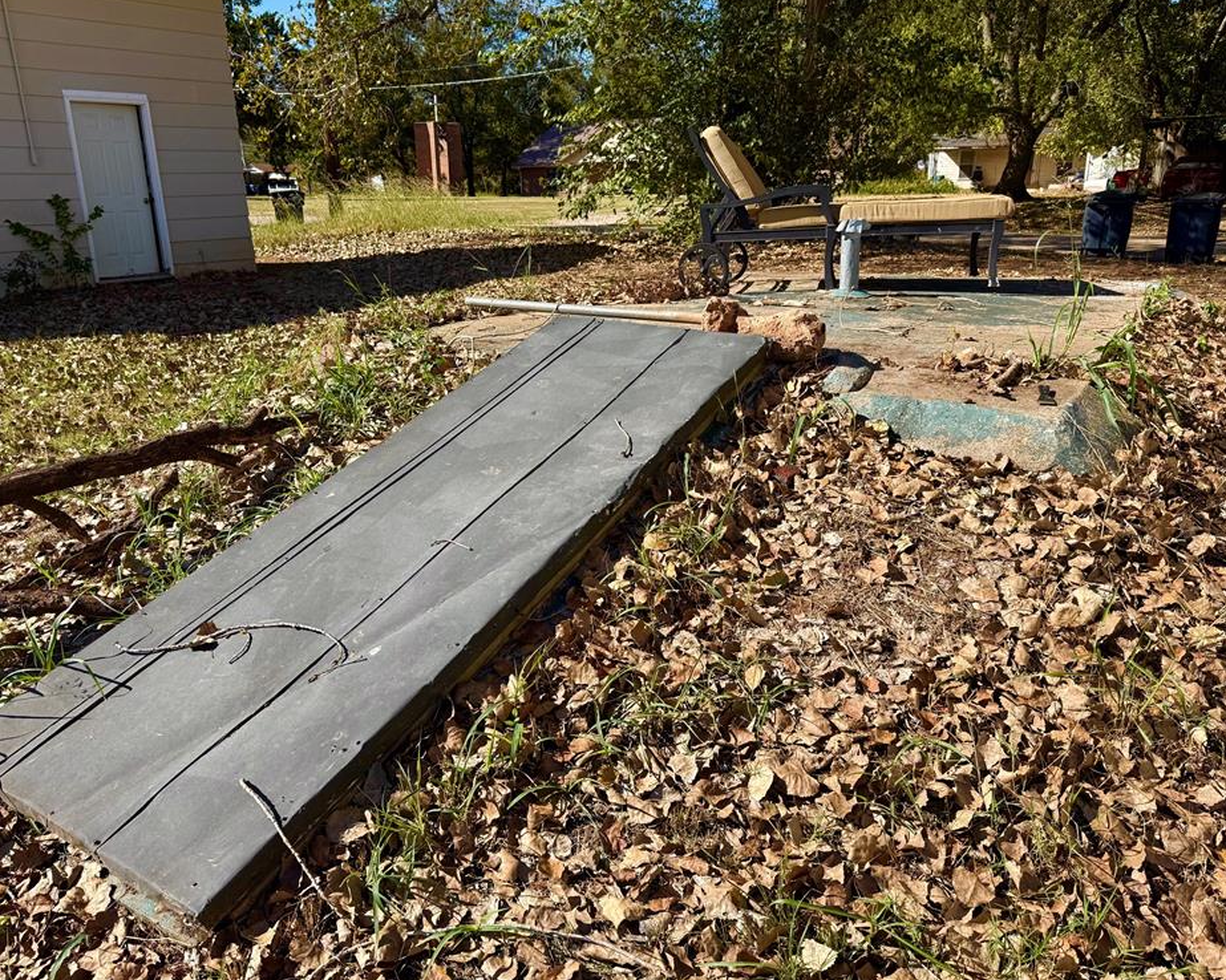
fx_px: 943
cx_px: 615
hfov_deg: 66.0
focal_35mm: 26
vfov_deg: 54.9
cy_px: 495
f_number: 1.78
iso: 80
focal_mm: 6.76
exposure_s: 1/3279
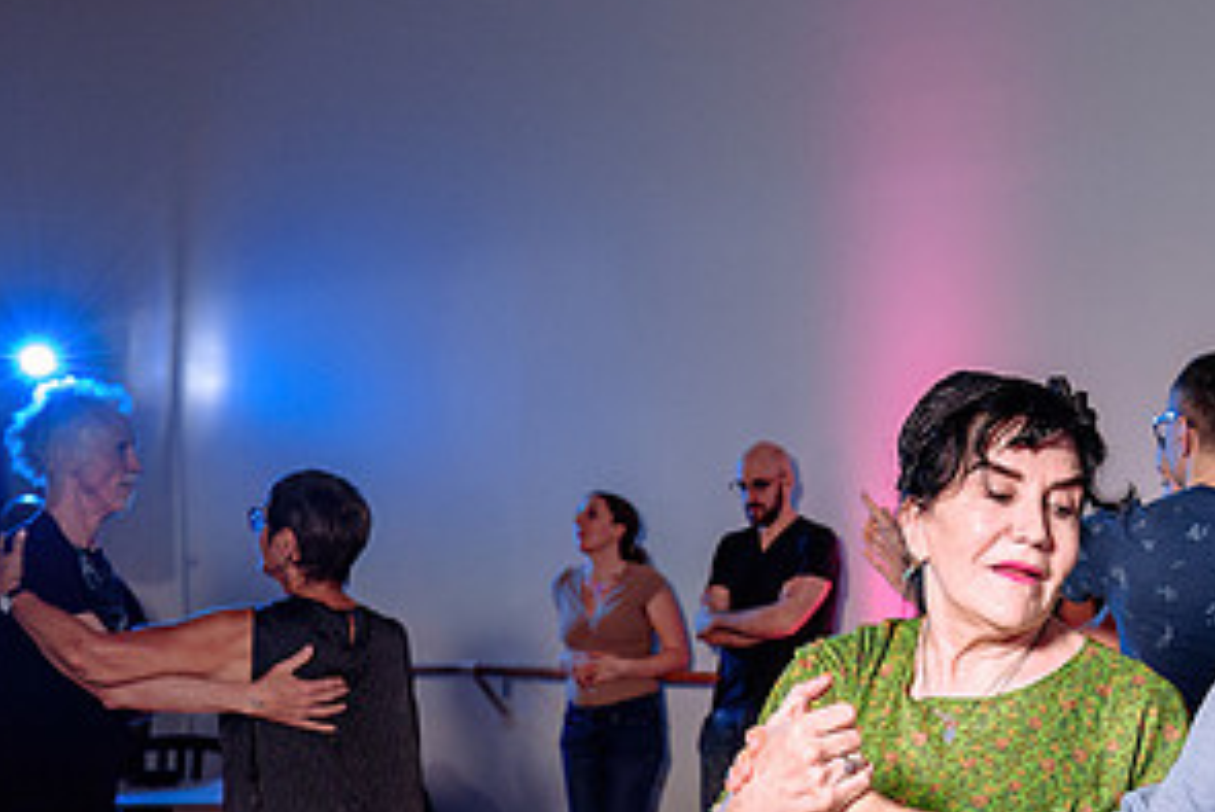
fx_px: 2195
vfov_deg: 20.5
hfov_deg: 30.2
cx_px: 978
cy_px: 720
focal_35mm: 65
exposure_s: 1/125
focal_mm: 29
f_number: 3.5
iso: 800
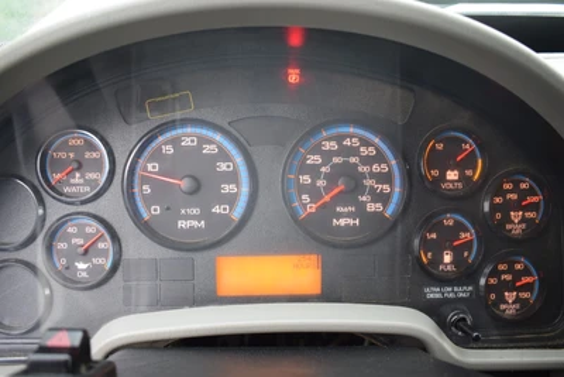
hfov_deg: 59.5
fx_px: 494
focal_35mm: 32
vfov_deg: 41.7
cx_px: 282
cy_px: 188
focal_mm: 21
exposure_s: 1/60
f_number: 4
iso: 640
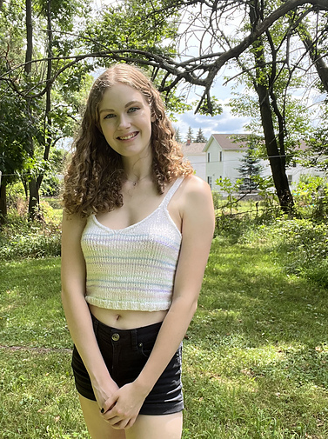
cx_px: 139
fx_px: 482
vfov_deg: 48.9
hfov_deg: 37.5
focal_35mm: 38
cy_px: 246
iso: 32
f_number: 2.2
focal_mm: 2.71
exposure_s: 1/254
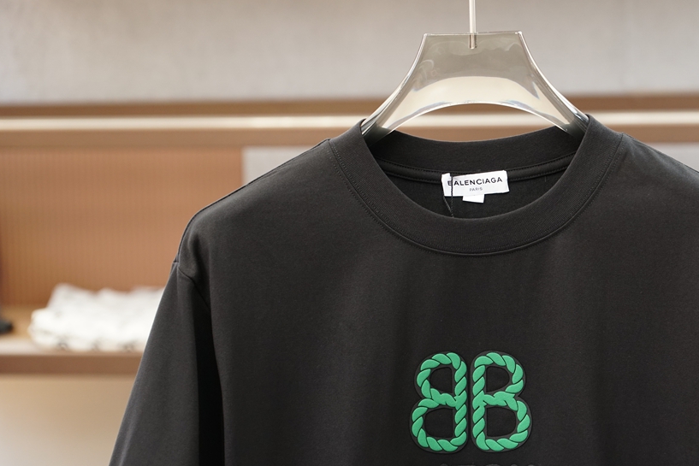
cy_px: 275
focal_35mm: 119
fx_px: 2311
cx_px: 461
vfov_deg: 11.5
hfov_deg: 17.2
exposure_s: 1/125
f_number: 3.5
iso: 500
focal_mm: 60
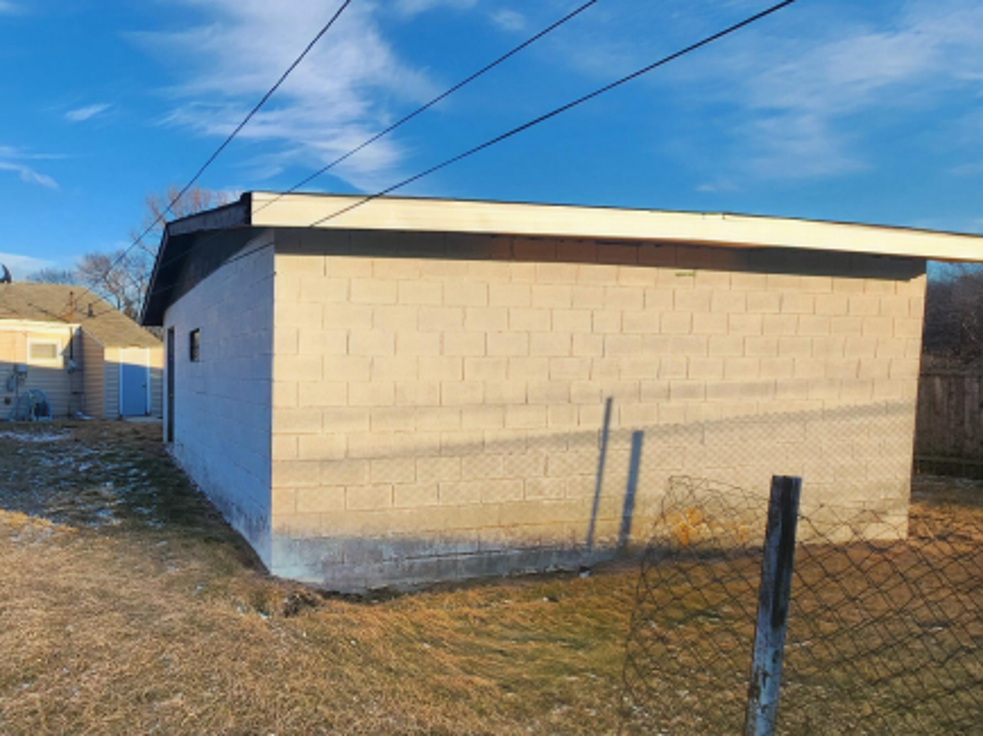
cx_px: 232
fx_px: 568
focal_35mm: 20
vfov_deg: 65.8
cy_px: 405
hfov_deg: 75.2
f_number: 2.2
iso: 50
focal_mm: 2.2
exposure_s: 1/1000
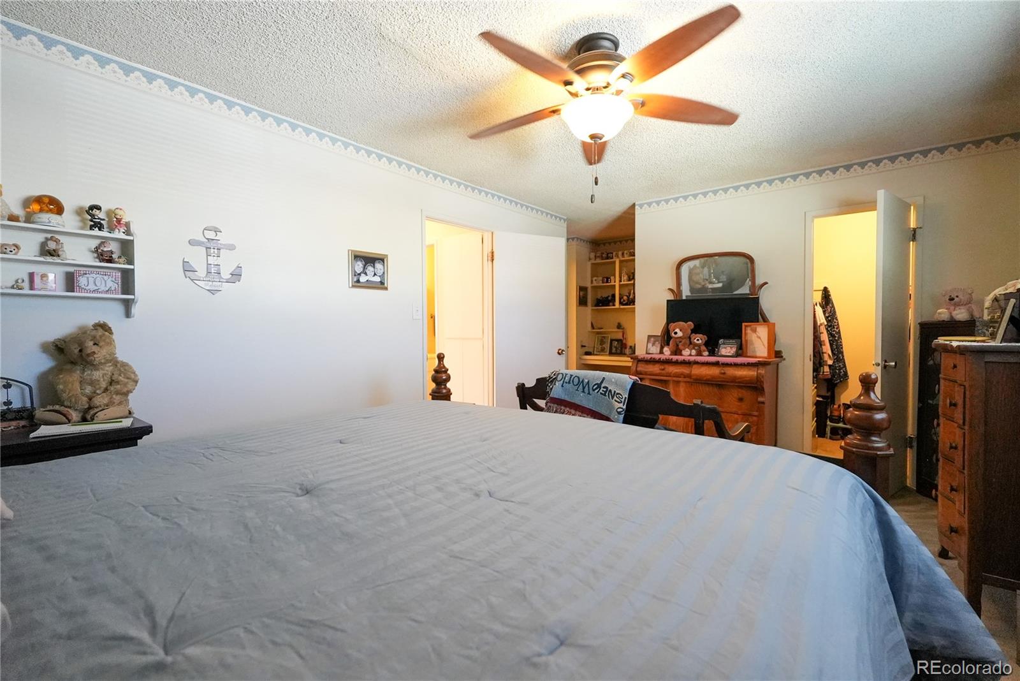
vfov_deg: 73.8
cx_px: 510
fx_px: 453
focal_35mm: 16
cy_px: 340
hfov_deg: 96.7
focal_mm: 16
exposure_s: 1/250
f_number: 4
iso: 8000
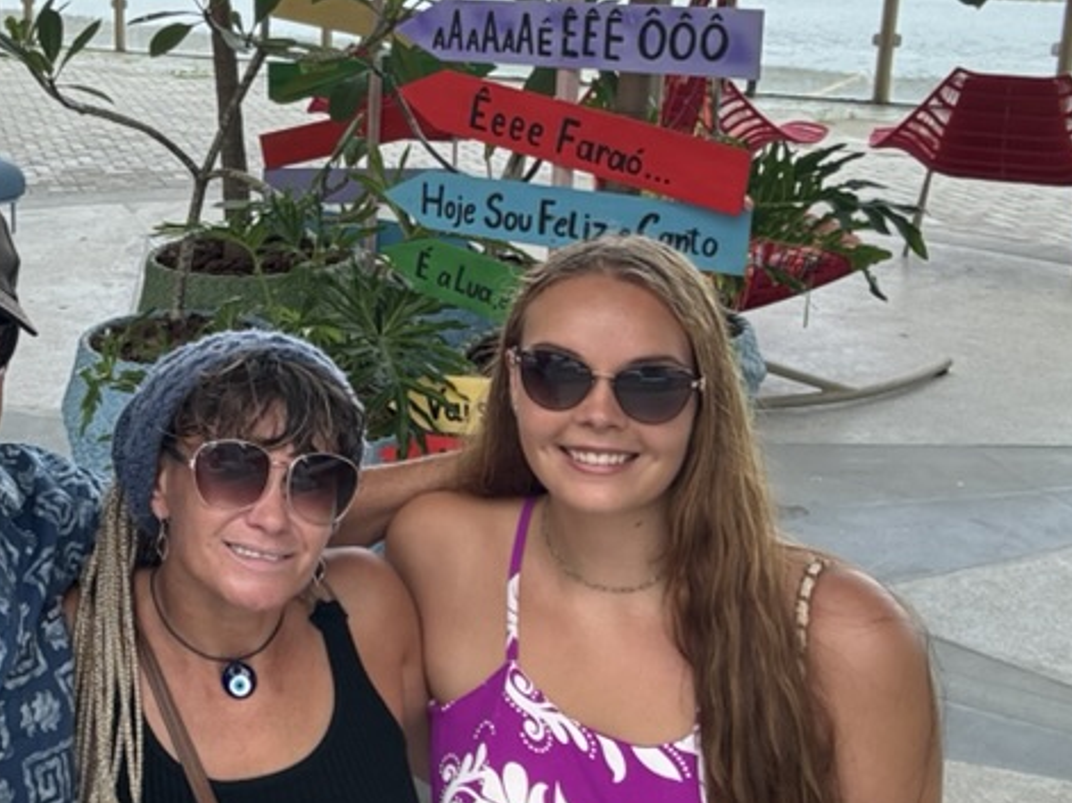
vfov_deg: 29.0
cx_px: 184
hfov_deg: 36.6
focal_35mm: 50
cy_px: 289
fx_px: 1548
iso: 50
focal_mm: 2.69
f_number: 1.9
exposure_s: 1/121
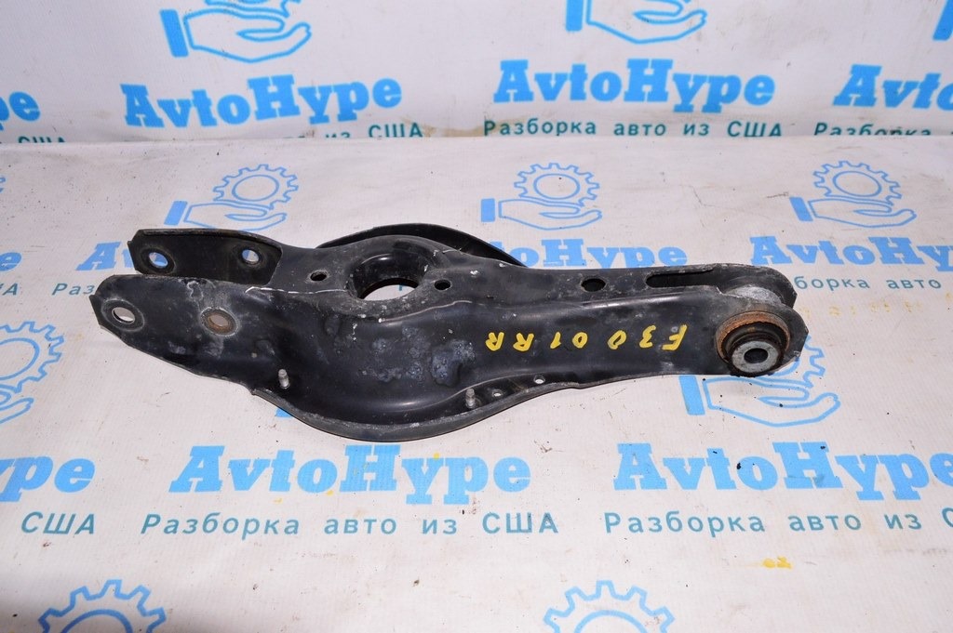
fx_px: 794
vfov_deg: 43.5
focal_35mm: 30
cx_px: 476
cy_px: 316
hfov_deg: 62.0
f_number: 8
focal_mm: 20
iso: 1600
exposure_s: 1/200
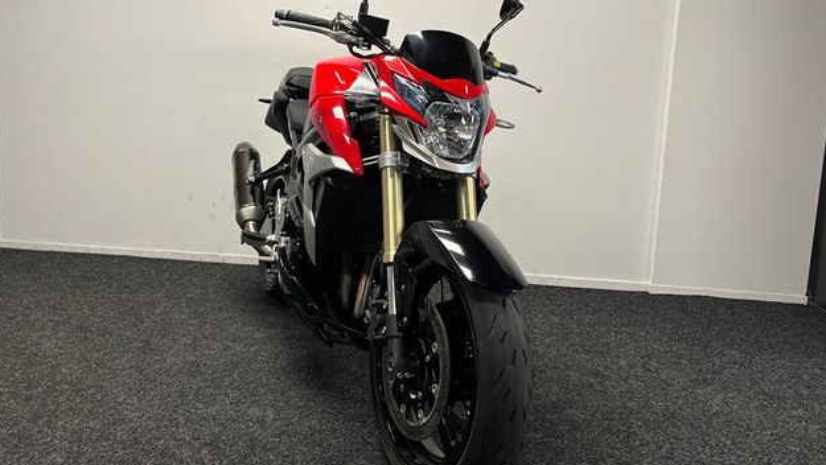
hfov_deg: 66.0
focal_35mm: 29
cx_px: 407
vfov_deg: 40.1
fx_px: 635
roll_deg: -2.0
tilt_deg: -4.7
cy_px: 189
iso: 80
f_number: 1.6
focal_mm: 5.1
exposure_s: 1/50
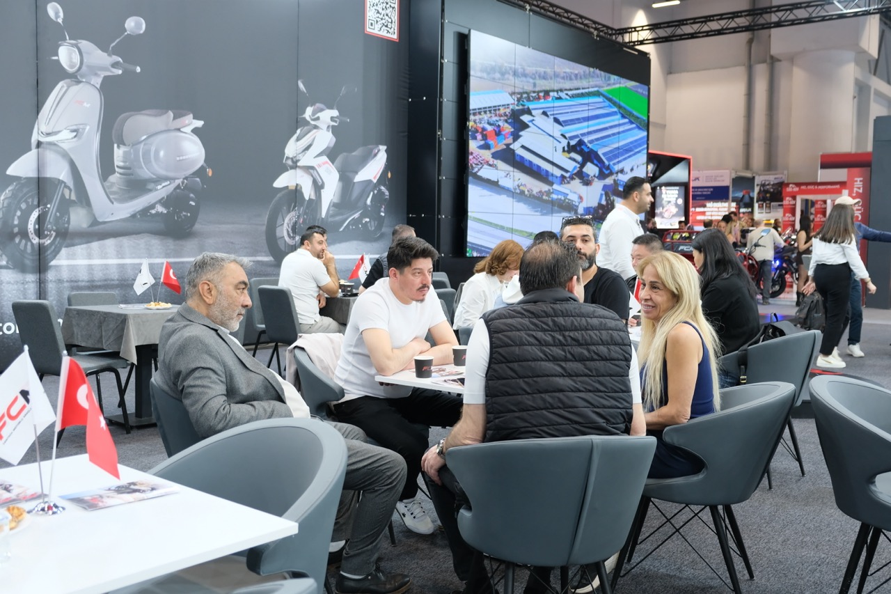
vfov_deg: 37.8
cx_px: 446
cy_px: 297
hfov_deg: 54.4
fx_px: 866
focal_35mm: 35
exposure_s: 1/100
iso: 800
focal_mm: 23.3
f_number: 3.2
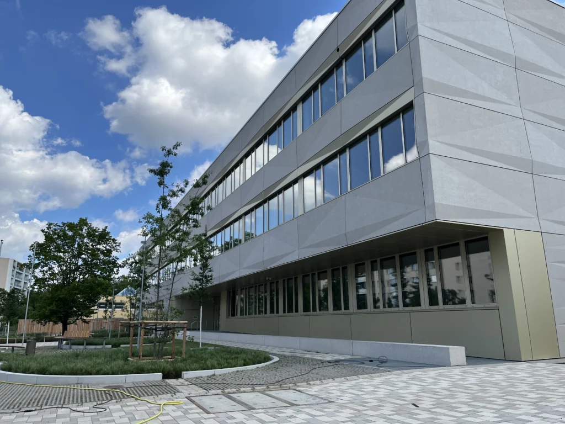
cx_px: 282
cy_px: 212
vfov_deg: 53.1
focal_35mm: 26
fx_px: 424
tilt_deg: +14.3
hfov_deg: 67.3
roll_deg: +1.4
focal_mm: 5.1
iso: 50
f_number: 1.6
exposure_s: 1/2967
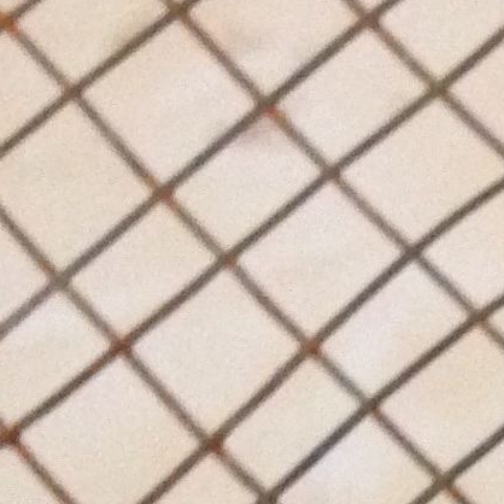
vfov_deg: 7.5
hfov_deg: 6.5
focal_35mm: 228
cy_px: 899
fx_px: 3756
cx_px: 1858
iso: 320
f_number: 2.4
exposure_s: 1/20
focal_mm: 4.12
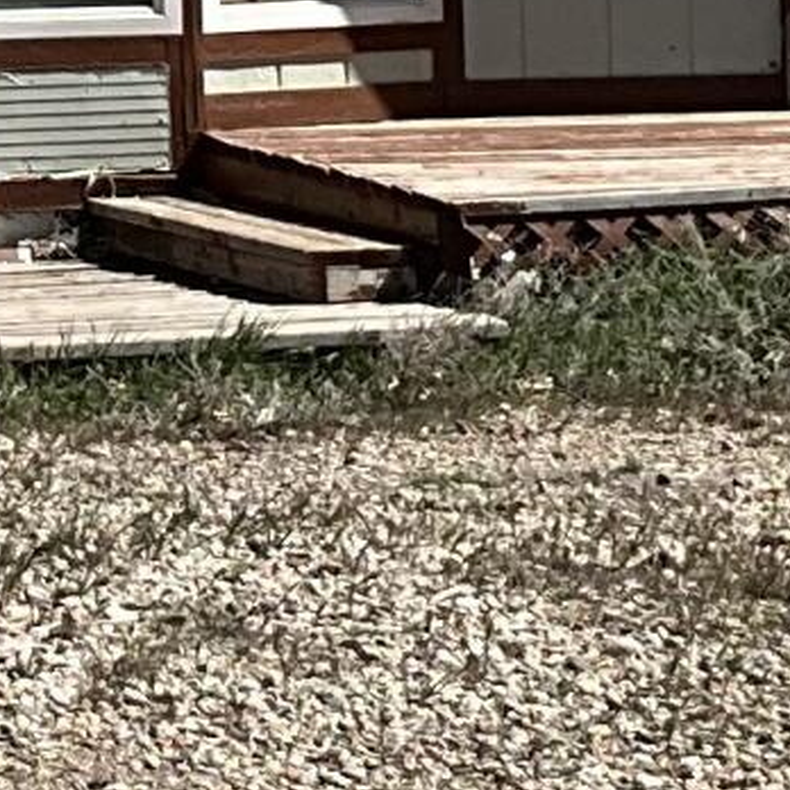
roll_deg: +1.2
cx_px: -329
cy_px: -311
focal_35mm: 221
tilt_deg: +1.5
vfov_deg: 7.8
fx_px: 5706
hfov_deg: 7.8
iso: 25
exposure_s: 1/2538
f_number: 1.8
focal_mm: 3
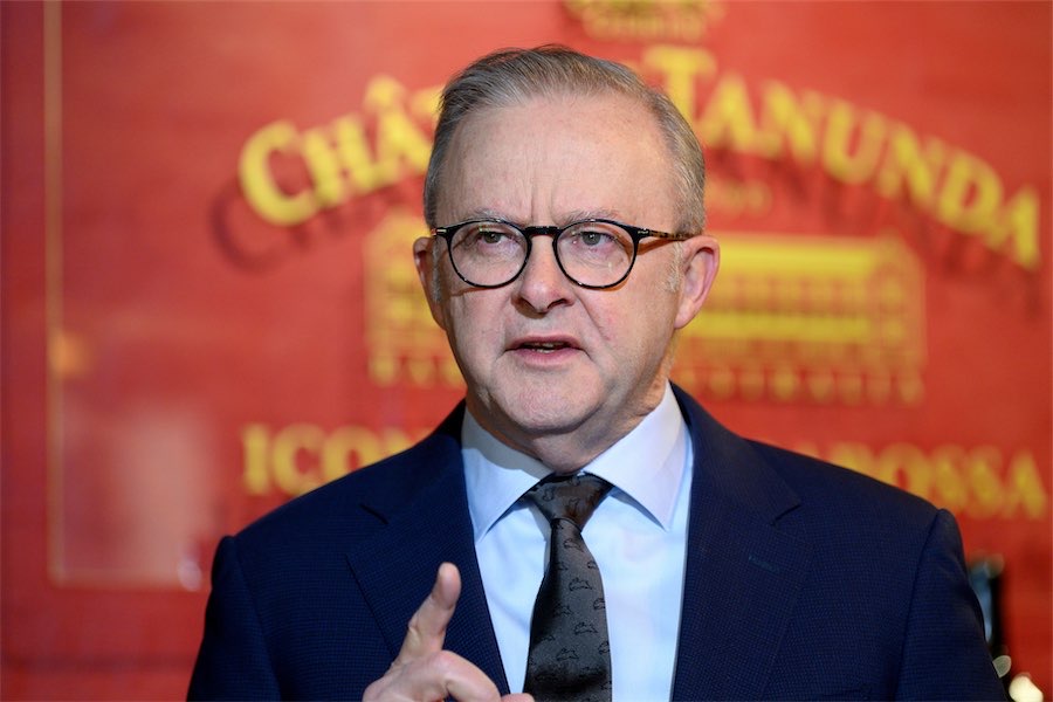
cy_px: 351
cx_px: 526
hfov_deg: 11.4
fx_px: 5265
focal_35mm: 180
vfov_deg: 7.6
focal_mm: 180
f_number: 3.2
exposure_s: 1/400
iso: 1600
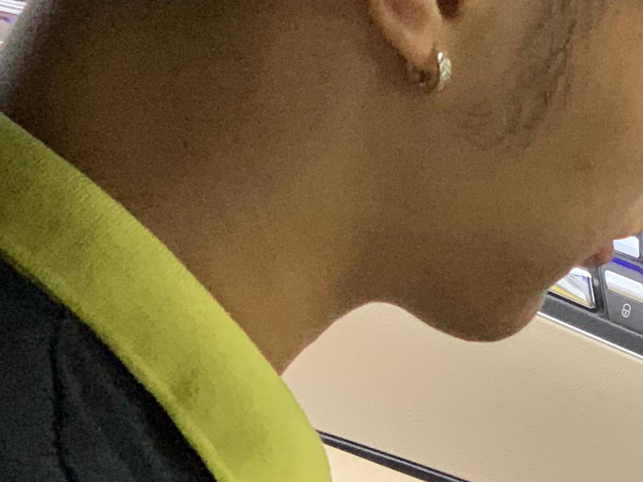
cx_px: 671
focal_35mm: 188
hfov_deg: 10.4
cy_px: 285
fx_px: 3492
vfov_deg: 7.9
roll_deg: -1.5
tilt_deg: -15.1
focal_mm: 6
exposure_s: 1/60
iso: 400
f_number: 2.4
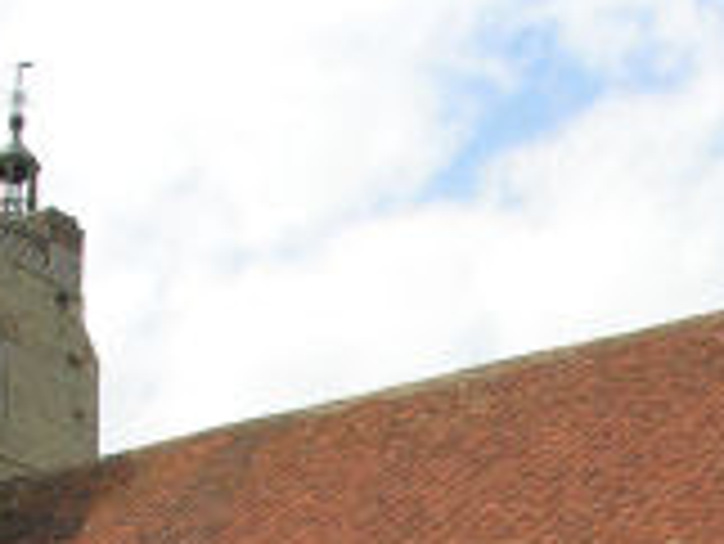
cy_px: 762
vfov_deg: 14.1
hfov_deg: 19.5
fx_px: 2093
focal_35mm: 100
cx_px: 549
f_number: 5.6
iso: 50
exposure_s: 1/200
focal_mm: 8.9
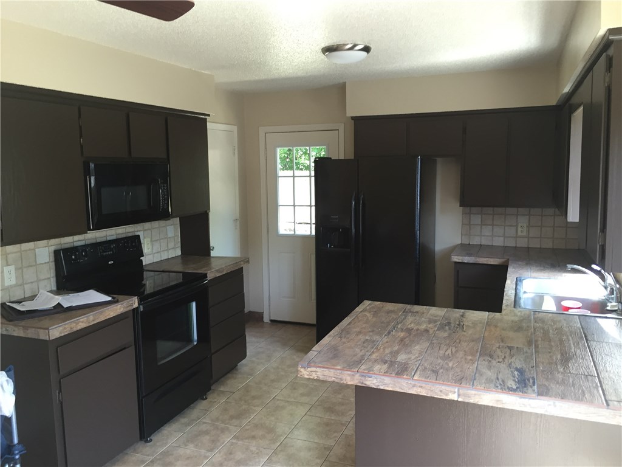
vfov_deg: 48.2
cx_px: 311
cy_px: 234
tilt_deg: -8.8
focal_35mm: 29
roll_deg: -0.9
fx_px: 521
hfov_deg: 61.7
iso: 80
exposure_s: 1/30
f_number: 2.2
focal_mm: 4.15
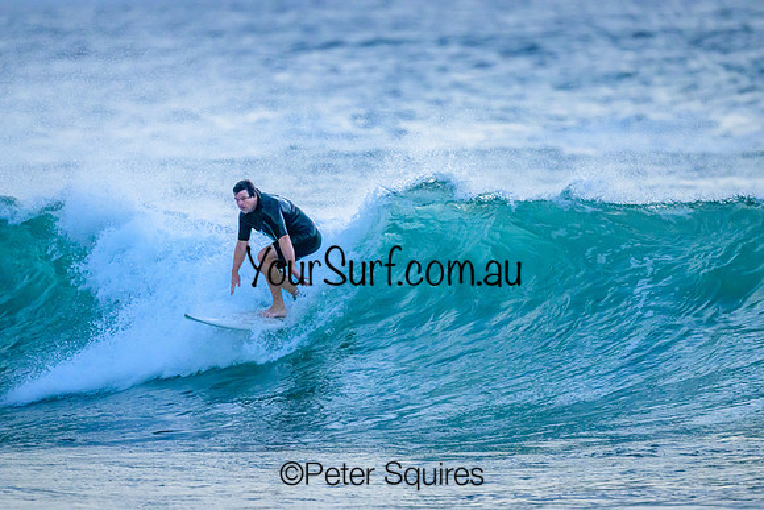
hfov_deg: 2.6
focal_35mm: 800
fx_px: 16981
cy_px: 255
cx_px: 382
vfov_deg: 1.7
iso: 6400
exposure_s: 1/2500
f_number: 6.3
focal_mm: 800
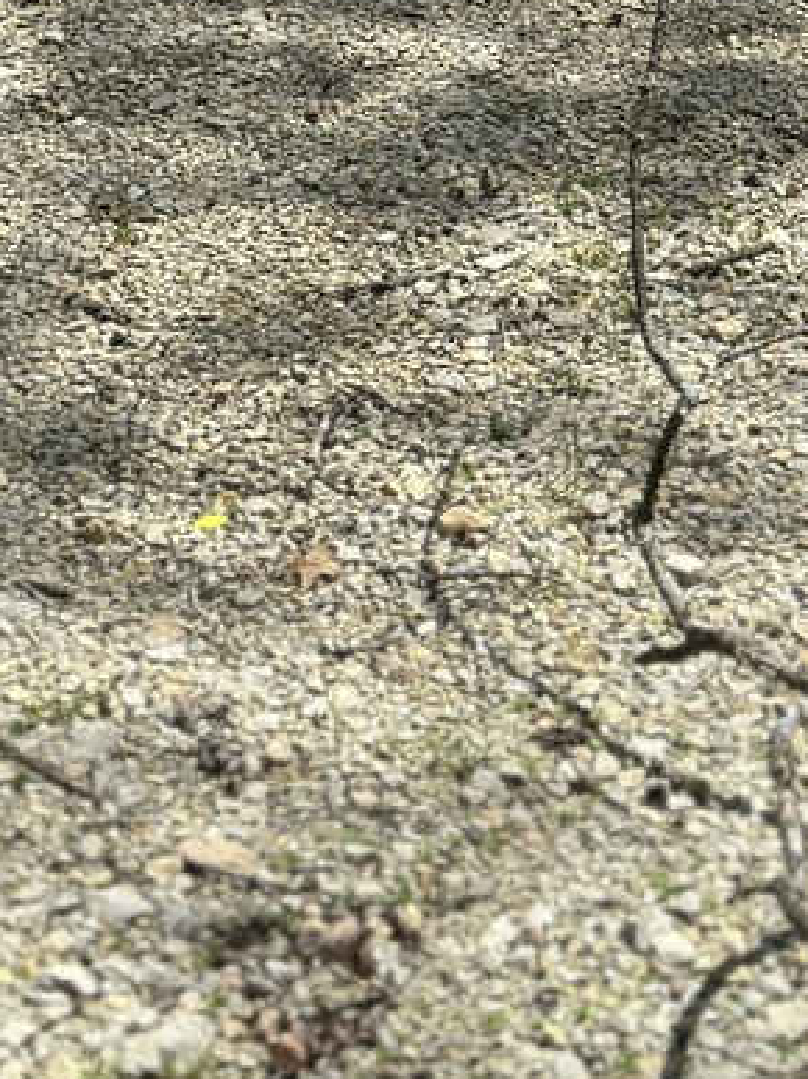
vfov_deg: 14.0
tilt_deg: -9.0
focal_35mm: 134
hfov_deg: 11.1
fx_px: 4173
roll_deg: -0.6
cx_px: 502
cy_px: -410
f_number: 1.78
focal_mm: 6.86
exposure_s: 1/3367
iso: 80
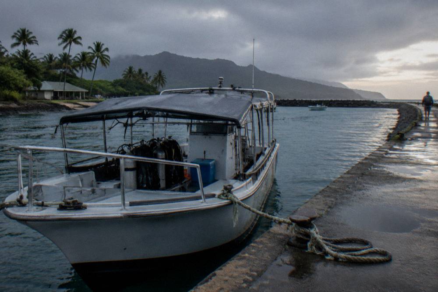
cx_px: 219
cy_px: 146
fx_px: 596
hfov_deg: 40.4
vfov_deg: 27.5
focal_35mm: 49
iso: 4000
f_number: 3.5
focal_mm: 49
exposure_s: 1/80
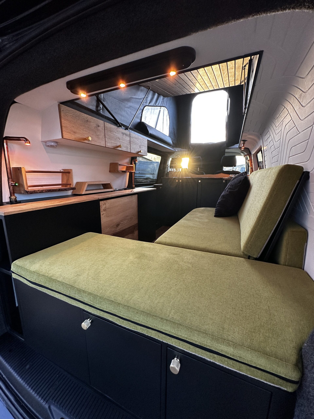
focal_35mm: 14
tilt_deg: -12.0
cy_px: 210
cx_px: 157
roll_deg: -0.6
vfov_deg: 102.1
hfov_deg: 85.7
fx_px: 169
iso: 125
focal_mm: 2.22
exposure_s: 1/99
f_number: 2.2
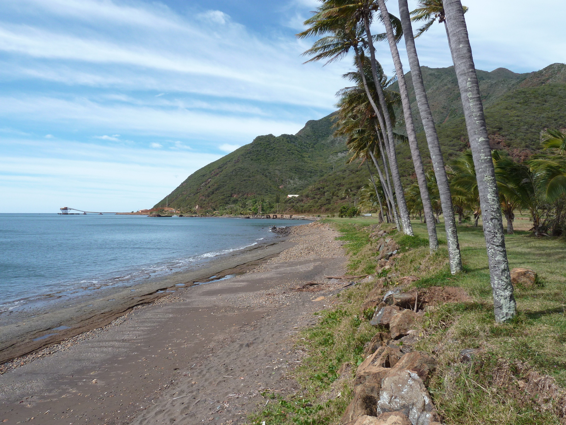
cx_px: 283
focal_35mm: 25
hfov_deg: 69.4
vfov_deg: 54.9
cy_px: 212
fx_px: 409
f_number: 4.5
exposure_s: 1/500
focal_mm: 4.1
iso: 100
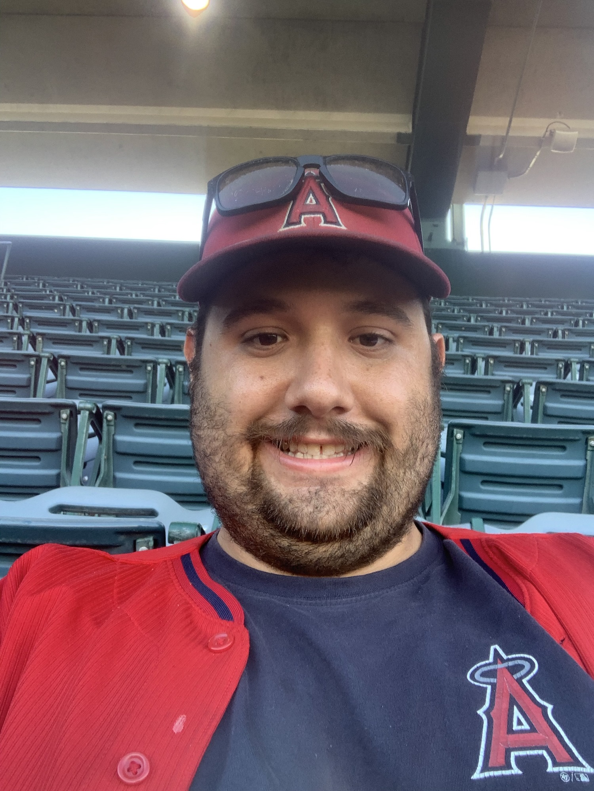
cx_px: 297
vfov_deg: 56.8
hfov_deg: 44.2
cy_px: 396
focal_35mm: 32
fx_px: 732
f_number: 2.2
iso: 64
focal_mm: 2.87
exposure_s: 1/118
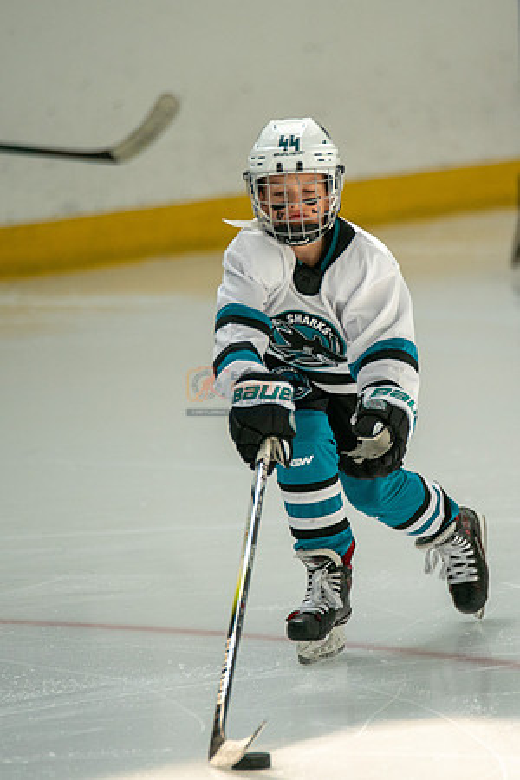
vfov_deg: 4.6
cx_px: 362
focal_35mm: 450
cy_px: 390
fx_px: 9749
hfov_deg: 3.1
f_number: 2.8
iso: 1600
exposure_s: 1/6400
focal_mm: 300
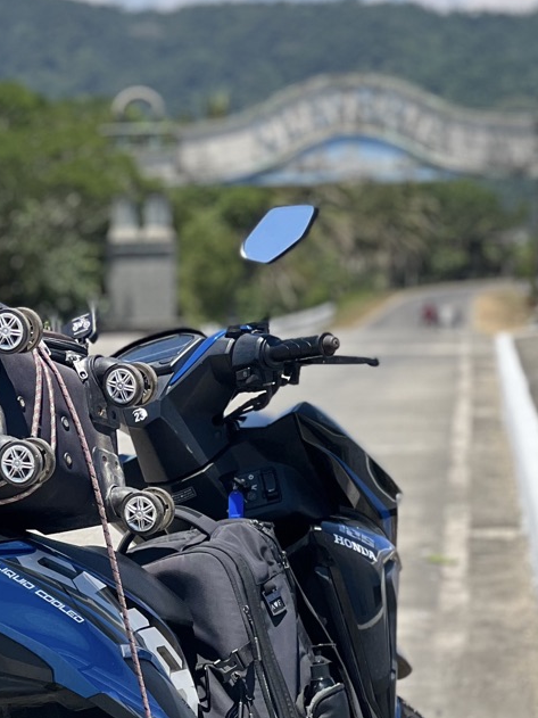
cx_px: 179
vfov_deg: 10.8
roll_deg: +0.6
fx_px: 3794
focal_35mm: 183
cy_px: 459
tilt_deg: -2.3
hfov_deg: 8.1
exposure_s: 1/690
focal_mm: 9
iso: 32
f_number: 2.8
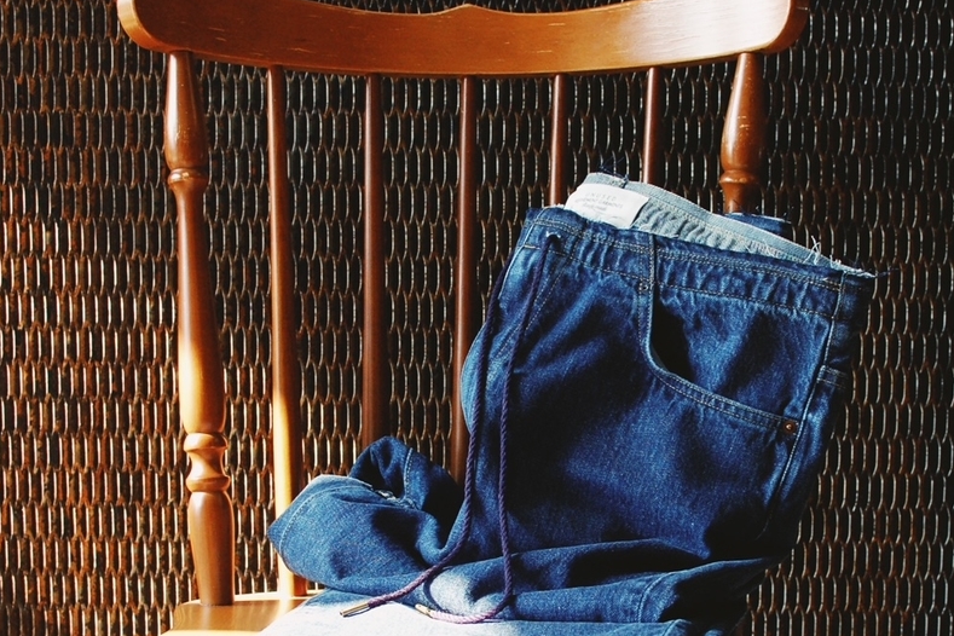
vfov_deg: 17.0
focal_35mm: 80
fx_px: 2113
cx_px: 473
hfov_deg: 25.4
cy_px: 486
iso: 800
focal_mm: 35
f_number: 5.6
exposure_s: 1/125
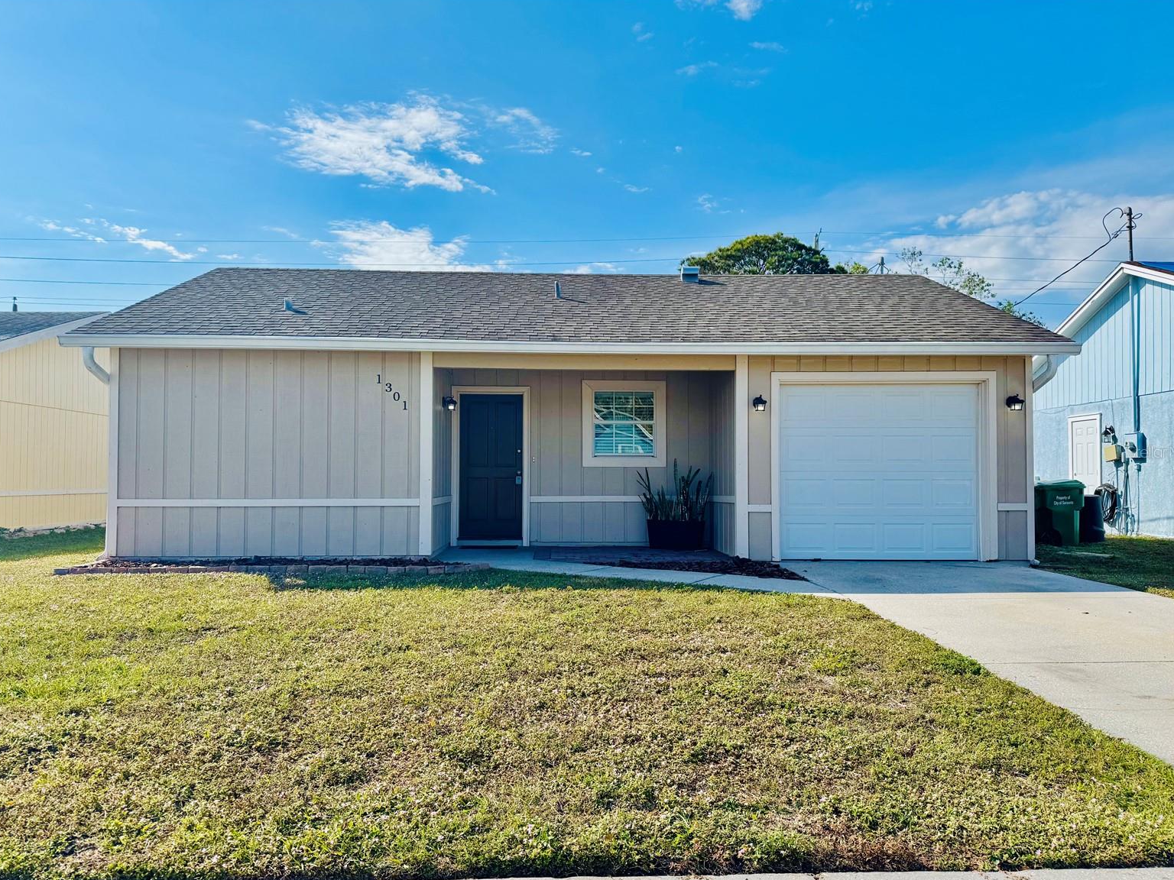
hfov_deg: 69.4
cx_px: 588
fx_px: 848
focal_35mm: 25
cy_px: 451
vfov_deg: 54.9
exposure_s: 1/5348
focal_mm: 6.76
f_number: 1.78
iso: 80
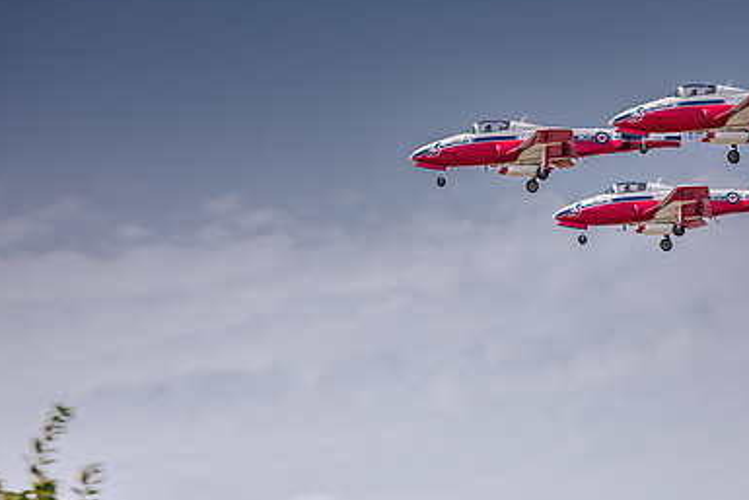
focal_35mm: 277
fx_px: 5765
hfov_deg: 7.4
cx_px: 494
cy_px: 383
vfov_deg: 5.0
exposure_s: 1/160
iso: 100
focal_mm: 150
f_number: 6.3
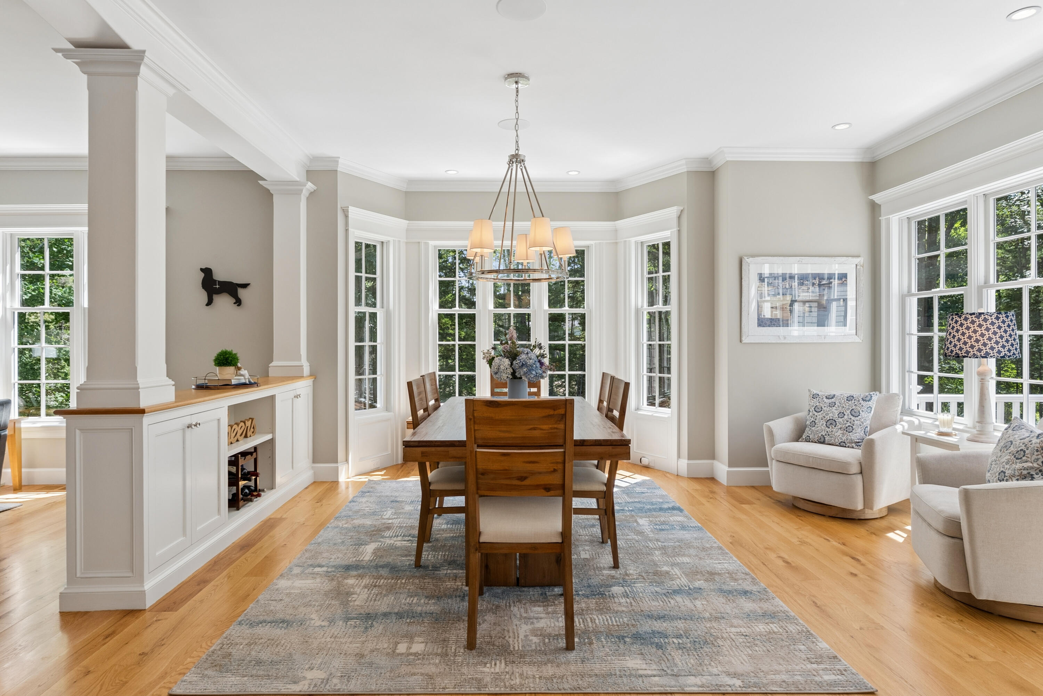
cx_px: 522
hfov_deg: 82.5
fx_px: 594
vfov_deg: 60.7
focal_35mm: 20
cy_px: 348
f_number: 7.1
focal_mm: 20.5
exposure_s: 1/100
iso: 320
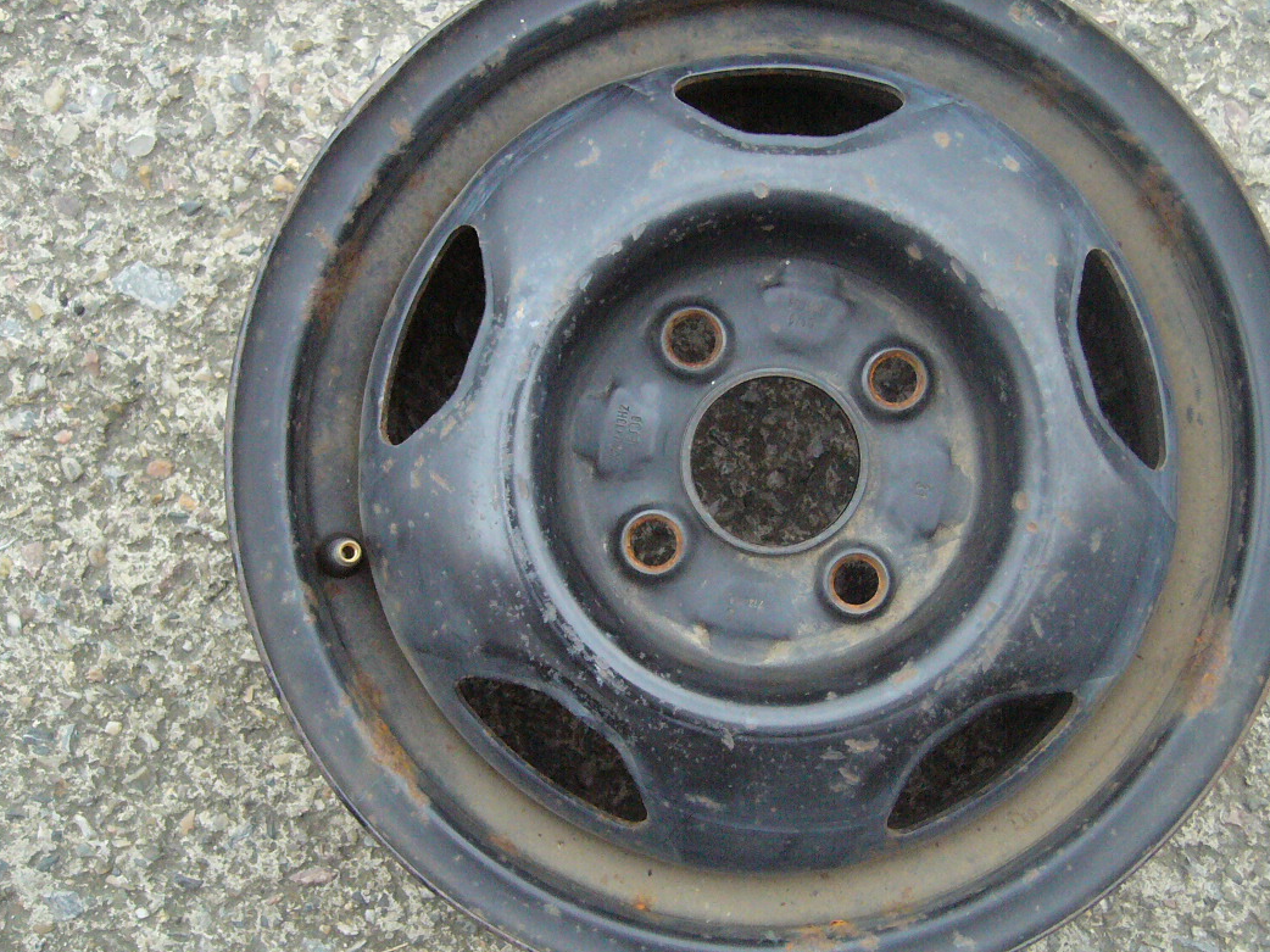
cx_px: 752
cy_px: 473
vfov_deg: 33.6
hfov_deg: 43.7
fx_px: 1577
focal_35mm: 43
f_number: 2.8
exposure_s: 1/160
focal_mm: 5.8
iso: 400
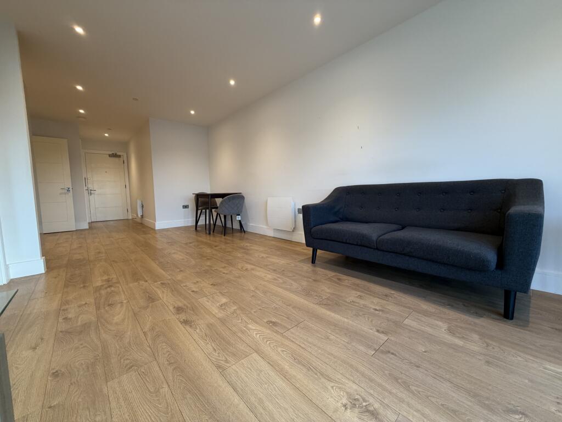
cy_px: 211
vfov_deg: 85.7
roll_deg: +0.5
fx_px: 227
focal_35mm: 14
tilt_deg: -5.2
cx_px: 281
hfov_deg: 102.1
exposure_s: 1/100
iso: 200
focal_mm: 2.22
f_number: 2.2
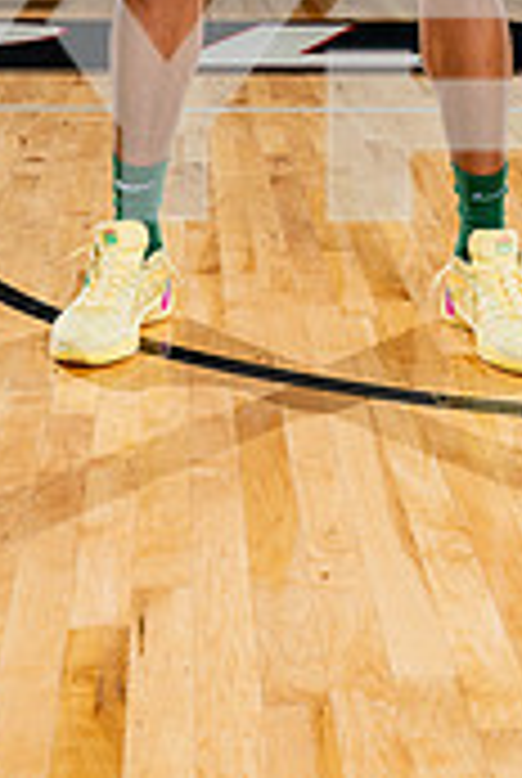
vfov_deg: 22.0
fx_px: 1798
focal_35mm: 83
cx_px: 284
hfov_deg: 16.5
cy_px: -229
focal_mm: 32
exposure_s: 1/250
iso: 250
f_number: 7.1
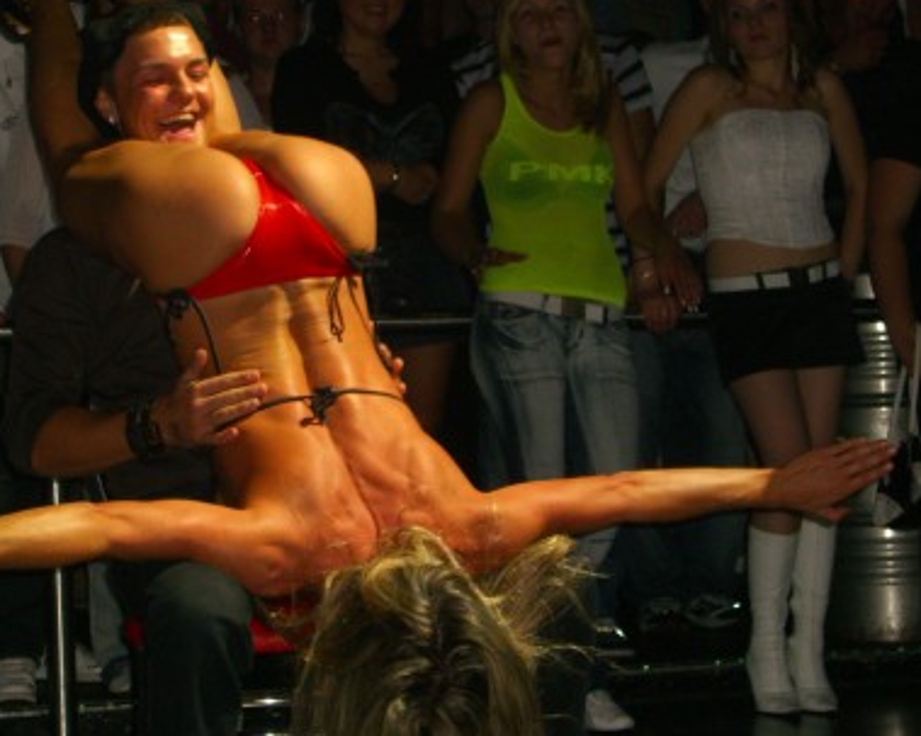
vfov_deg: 14.6
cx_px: 372
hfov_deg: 18.3
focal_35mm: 105
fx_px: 2861
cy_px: 240
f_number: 4
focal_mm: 14.2
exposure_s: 1/60
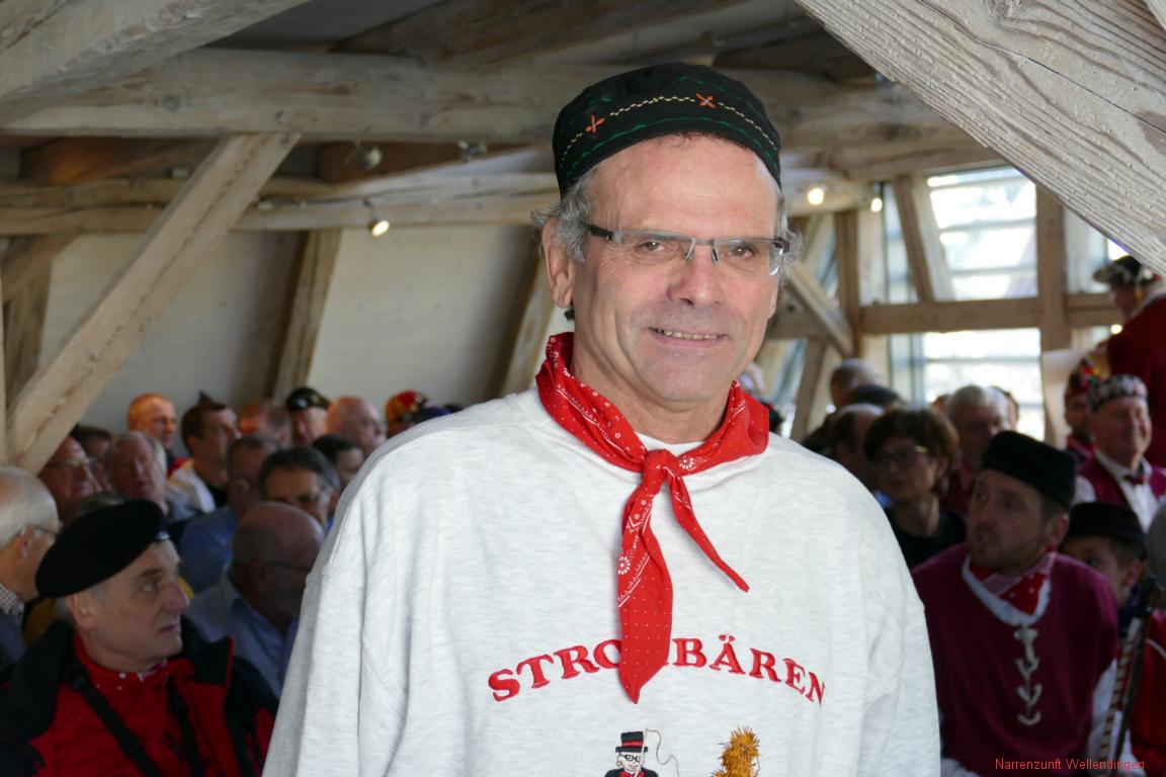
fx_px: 2202
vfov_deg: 20.0
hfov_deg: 29.7
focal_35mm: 68
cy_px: 388
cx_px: 583
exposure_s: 1/80
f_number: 3.6
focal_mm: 24.66
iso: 320
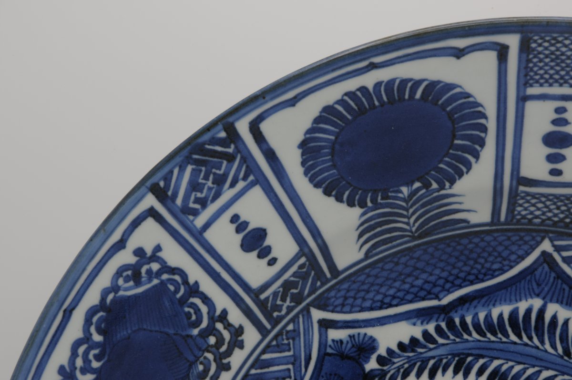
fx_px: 2499
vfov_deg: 8.7
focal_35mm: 158
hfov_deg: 13.1
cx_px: 286
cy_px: 190
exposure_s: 1/20
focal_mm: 105
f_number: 13
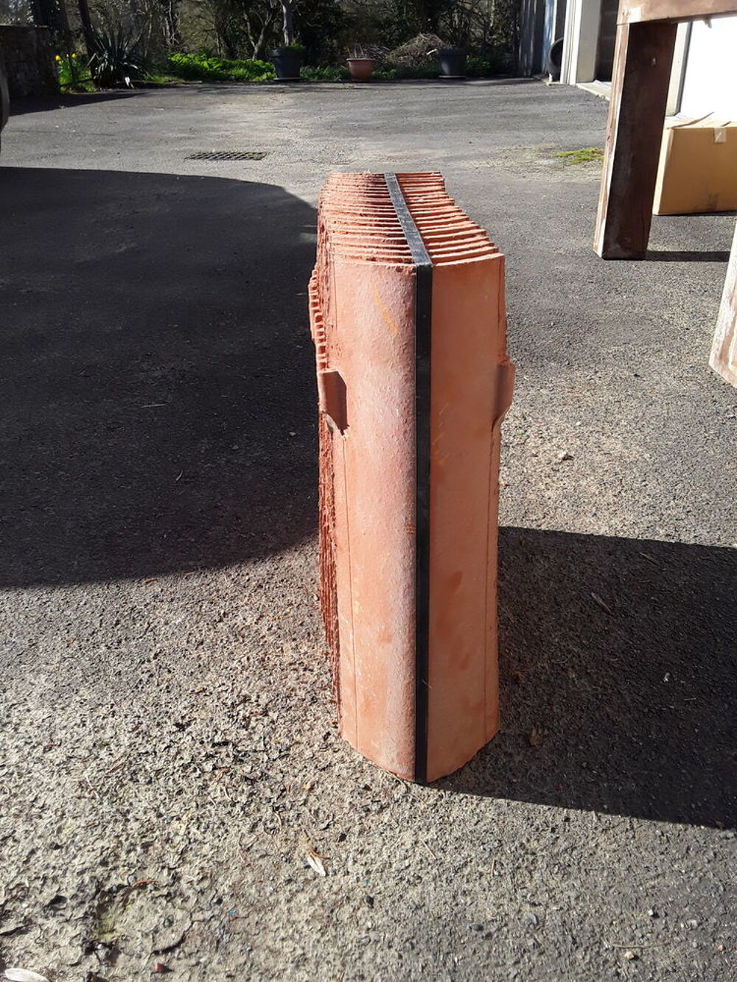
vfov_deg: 65.3
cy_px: 491
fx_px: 766
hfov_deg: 51.4
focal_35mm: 27
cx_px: 368
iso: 40
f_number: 1.9
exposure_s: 1/948
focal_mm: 2.91
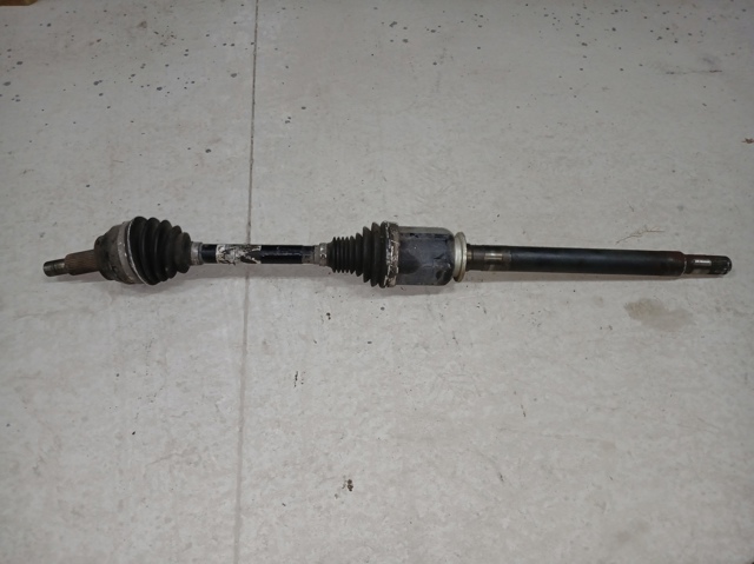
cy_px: 282
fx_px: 566
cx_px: 377
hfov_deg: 67.3
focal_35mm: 26
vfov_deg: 53.0
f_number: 1.8
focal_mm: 3.98
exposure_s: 1/50
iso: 200
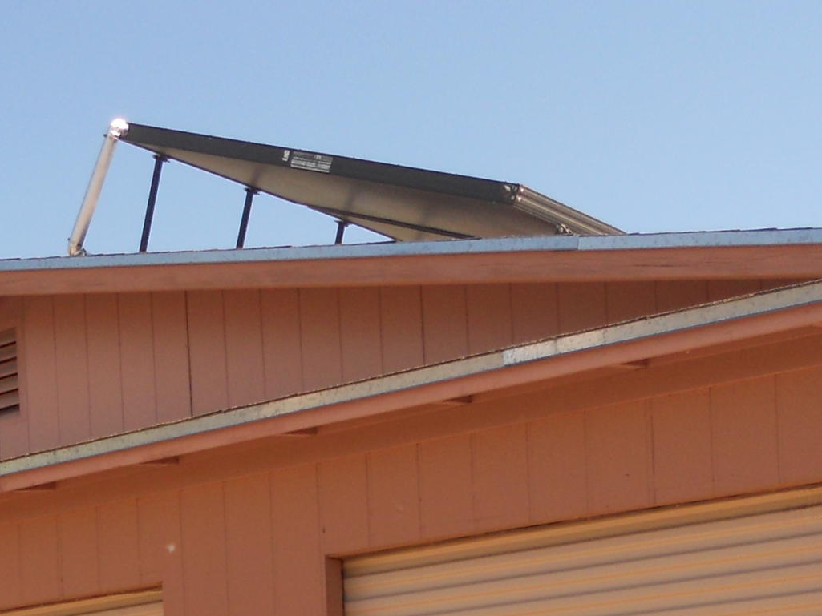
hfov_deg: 24.6
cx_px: 259
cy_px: 856
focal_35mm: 79
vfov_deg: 17.2
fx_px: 1876
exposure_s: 1/500
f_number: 3.2
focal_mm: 4.9
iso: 80
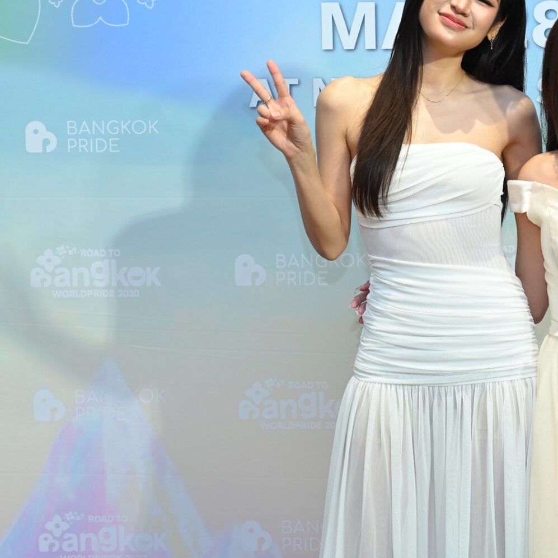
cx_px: 528
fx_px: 1751
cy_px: 206
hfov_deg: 17.8
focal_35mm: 96
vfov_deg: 18.1
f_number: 4.5
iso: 1000
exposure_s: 1/200
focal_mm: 44
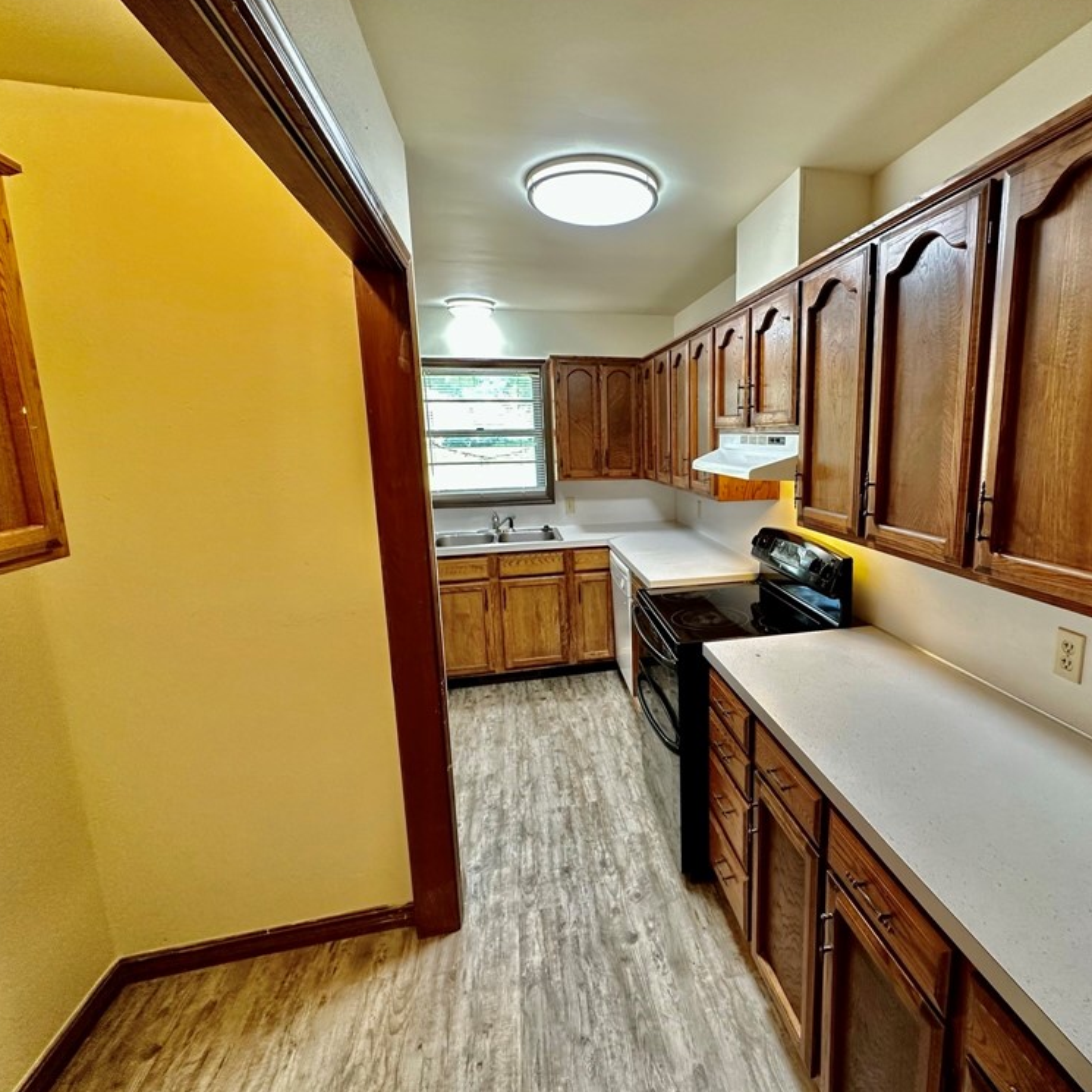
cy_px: 541
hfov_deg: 82.6
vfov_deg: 84.0
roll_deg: +0.6
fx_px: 607
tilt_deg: -10.6
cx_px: 673
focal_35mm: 17
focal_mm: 2.22
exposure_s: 1/60
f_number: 2.2
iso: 200
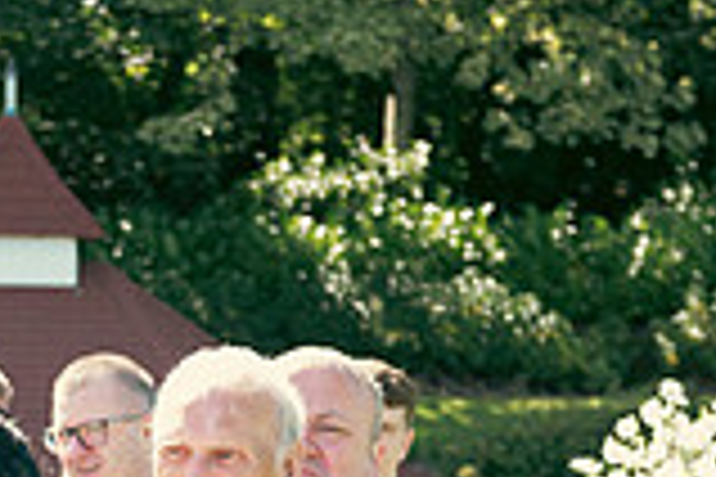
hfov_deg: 12.5
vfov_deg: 8.4
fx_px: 3202
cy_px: 704
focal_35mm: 161
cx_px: -122
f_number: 3.5
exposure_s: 1/250
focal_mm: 44
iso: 125
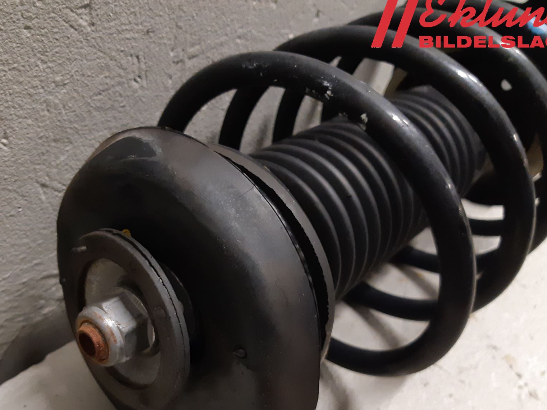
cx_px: 223
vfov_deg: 40.3
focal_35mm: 35
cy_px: 263
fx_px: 553
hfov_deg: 52.3
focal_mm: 3.93
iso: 250
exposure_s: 1/50
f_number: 1.7
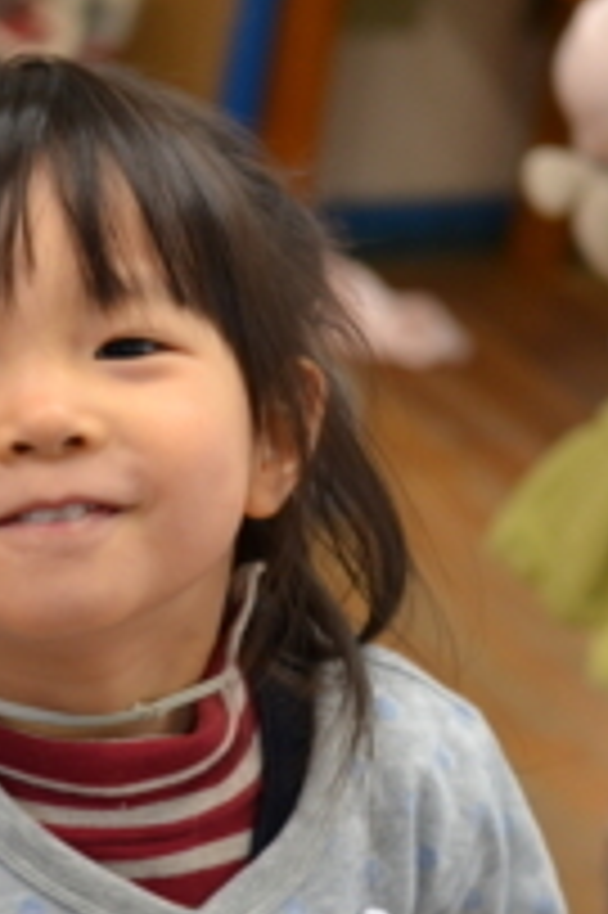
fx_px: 3755
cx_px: 142
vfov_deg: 13.8
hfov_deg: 9.2
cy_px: 725
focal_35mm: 148
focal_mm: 50
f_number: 2.2
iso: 400
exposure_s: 1/60
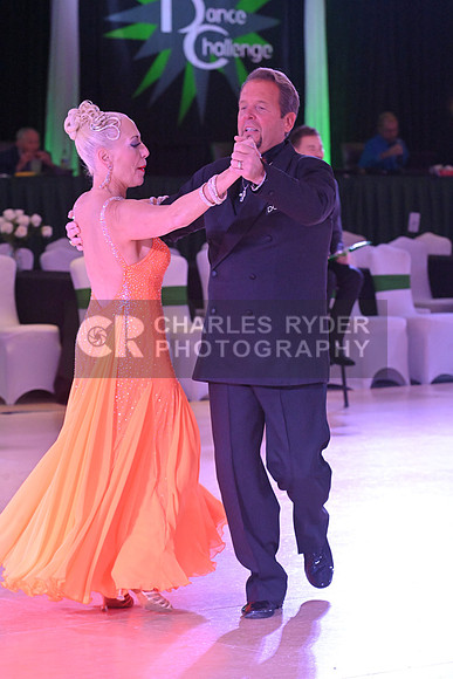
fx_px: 2546
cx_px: 226
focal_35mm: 135
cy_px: 340
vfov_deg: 15.2
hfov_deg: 10.2
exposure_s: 1/400
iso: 6400
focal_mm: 135
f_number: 7.1
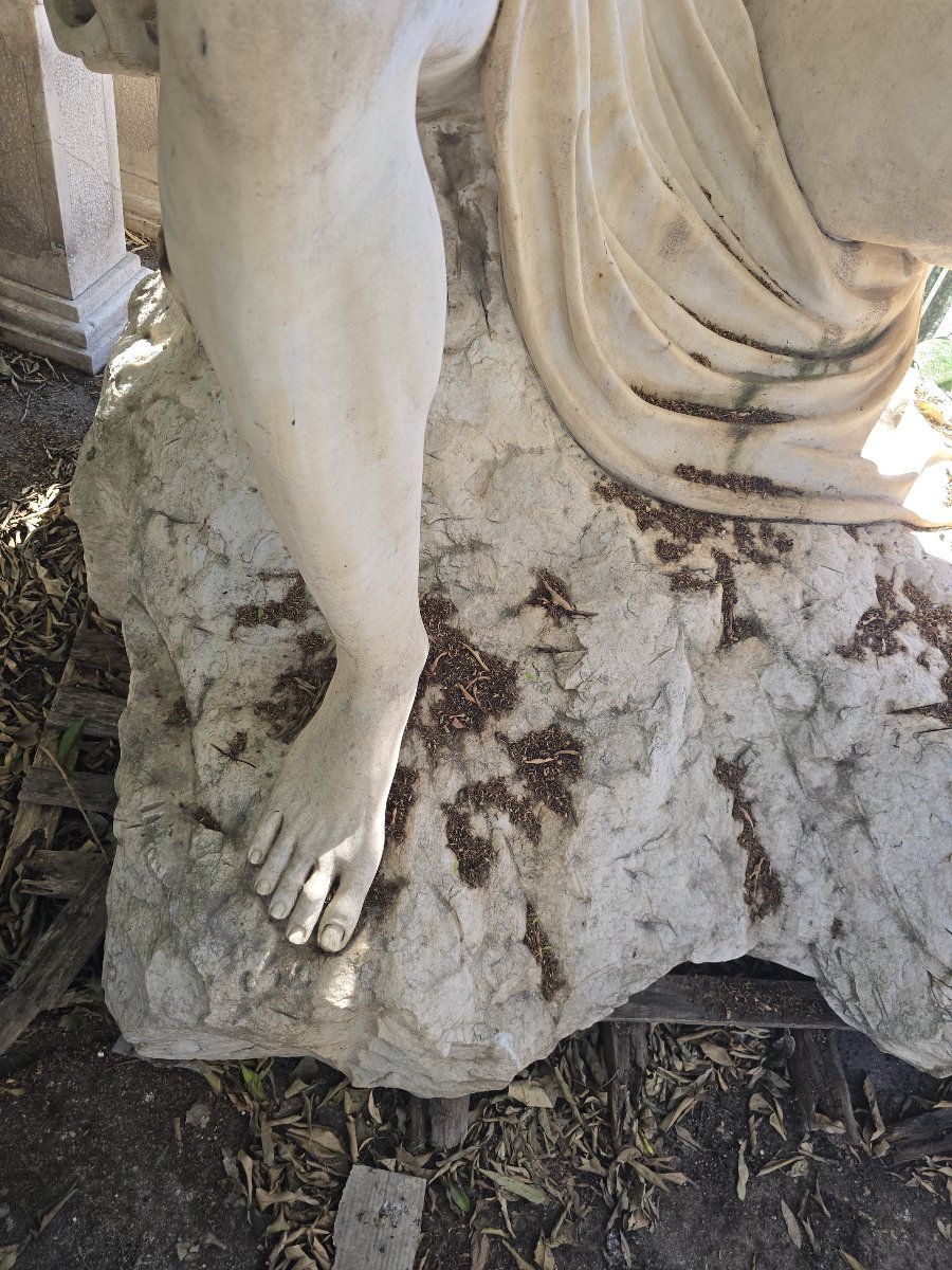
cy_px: 635
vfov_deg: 73.9
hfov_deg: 58.9
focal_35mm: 23
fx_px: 843
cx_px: 476
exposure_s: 1/180
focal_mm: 6.3
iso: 32
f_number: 1.7
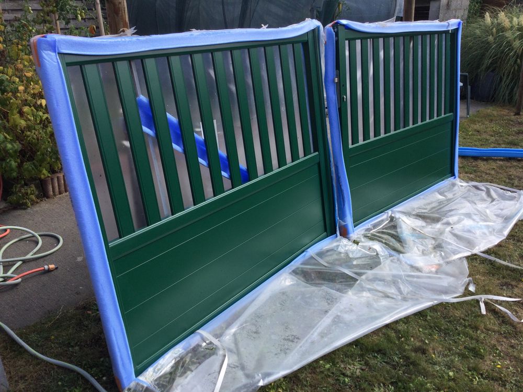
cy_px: 196
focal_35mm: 31
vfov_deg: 45.4
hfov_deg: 58.4
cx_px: 262
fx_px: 468
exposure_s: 1/612
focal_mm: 3.3
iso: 25
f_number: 2.4
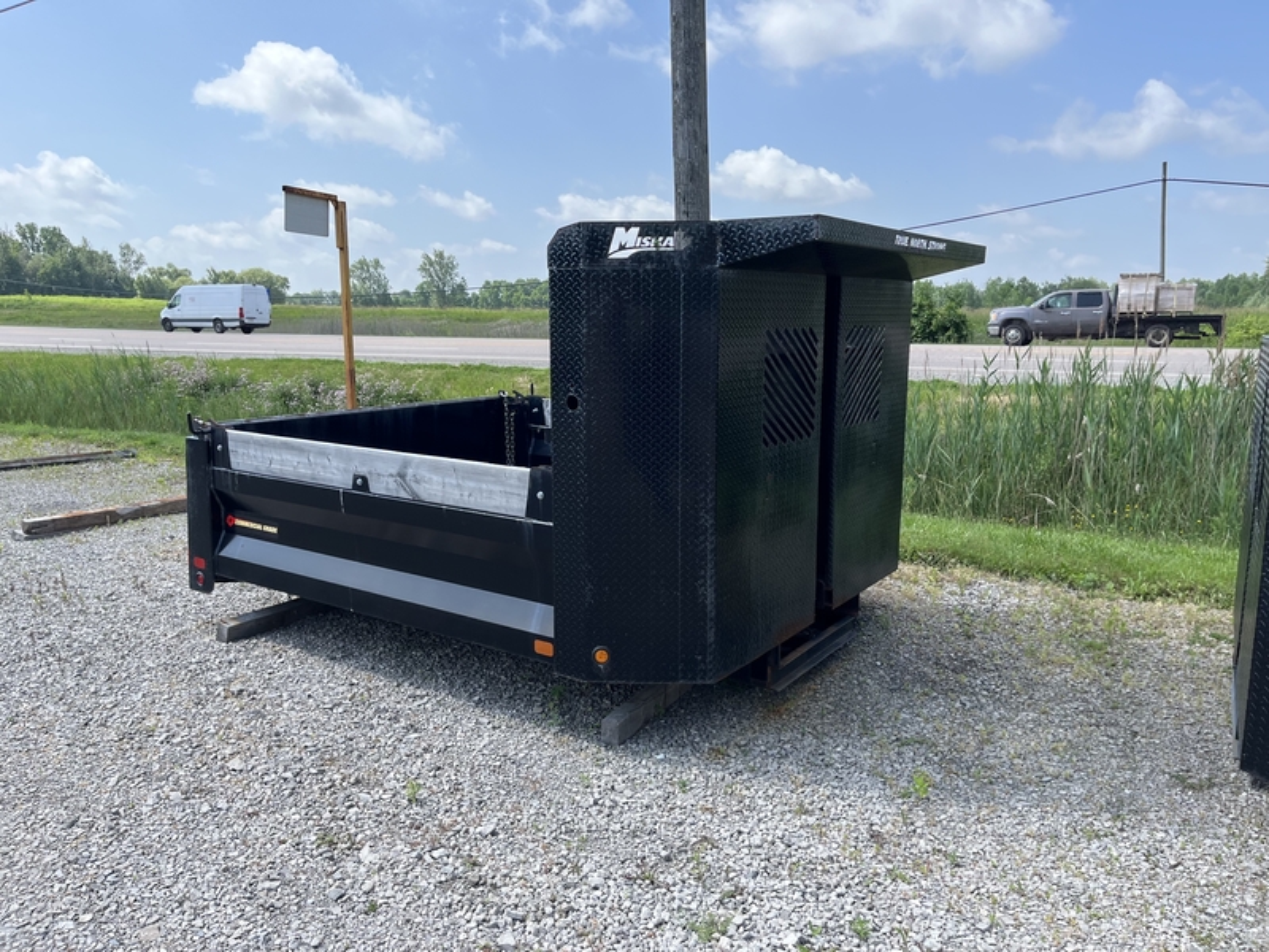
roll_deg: +1.5
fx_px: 953
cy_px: 476
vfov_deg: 53.1
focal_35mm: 26
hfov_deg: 67.3
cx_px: 634
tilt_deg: -7.5
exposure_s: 1/1957
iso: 50
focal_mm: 5.1
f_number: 1.6
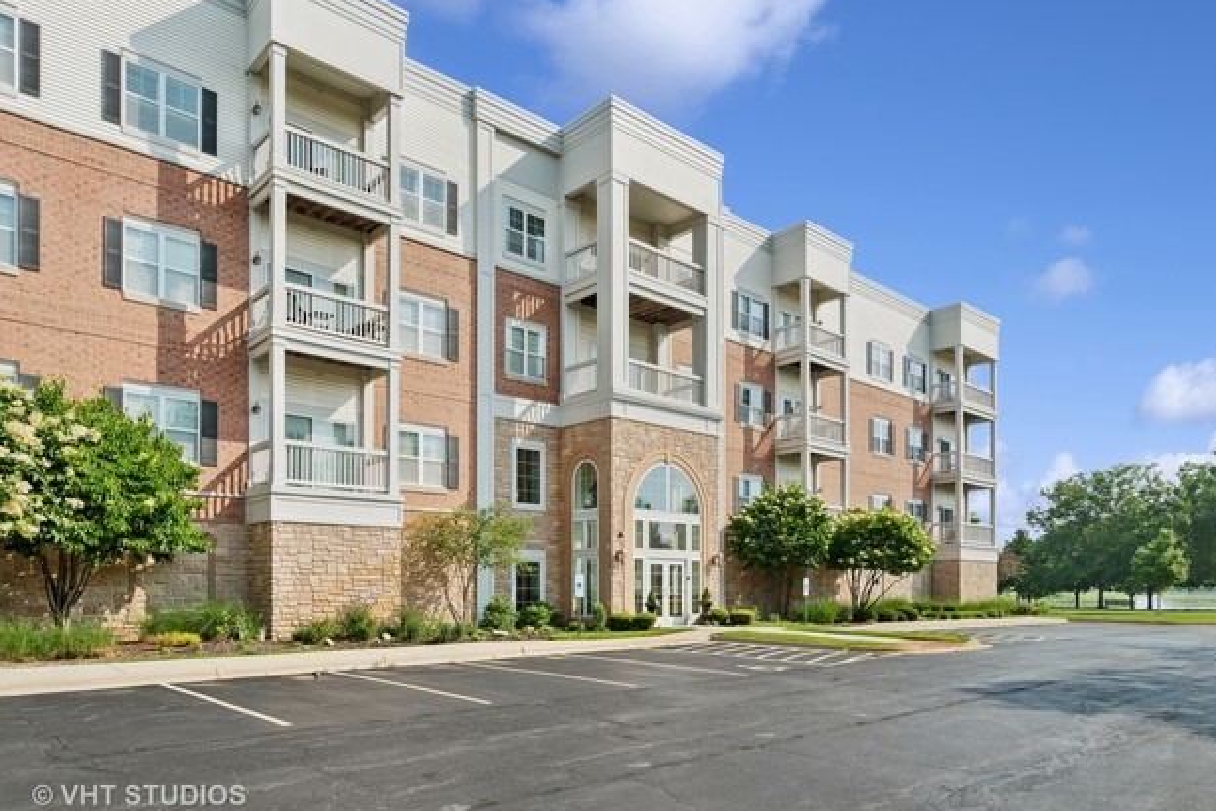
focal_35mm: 25
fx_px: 844
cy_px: 416
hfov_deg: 71.5
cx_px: 597
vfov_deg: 51.3
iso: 200
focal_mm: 16
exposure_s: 1/320
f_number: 8
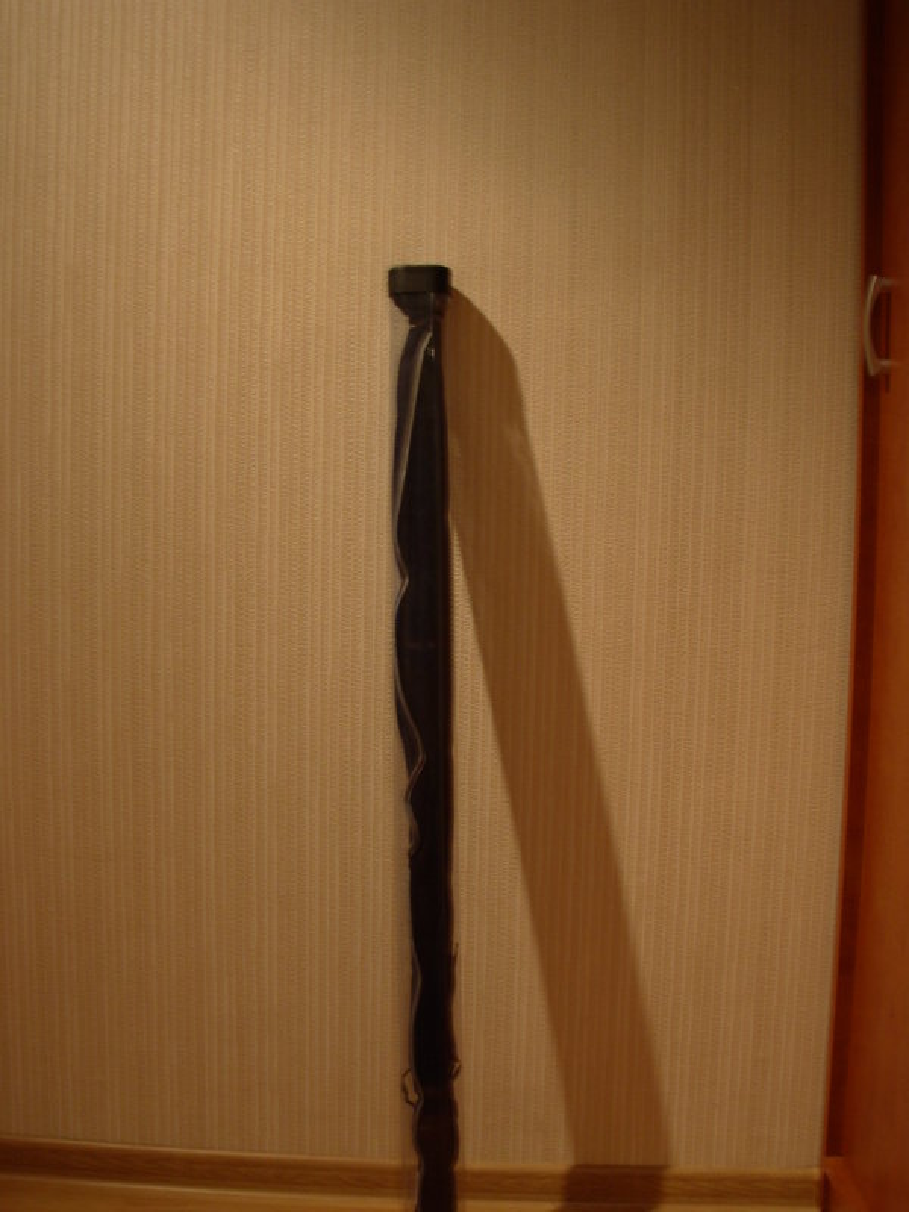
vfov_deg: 49.0
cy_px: 606
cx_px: 454
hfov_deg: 37.7
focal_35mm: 38
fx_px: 1330
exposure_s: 1/4
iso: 50
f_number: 2.9
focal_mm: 6.3
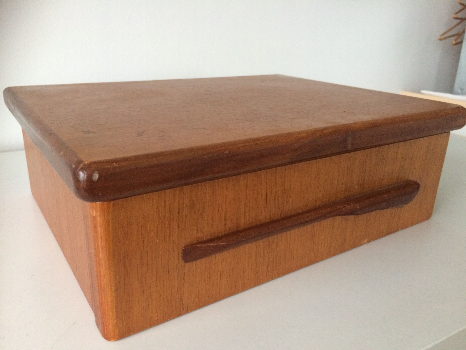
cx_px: 233
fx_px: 390
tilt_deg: -19.9
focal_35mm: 29
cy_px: 175
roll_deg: -1.5
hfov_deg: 61.7
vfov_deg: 48.2
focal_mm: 4.15
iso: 320
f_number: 2.2
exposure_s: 1/25
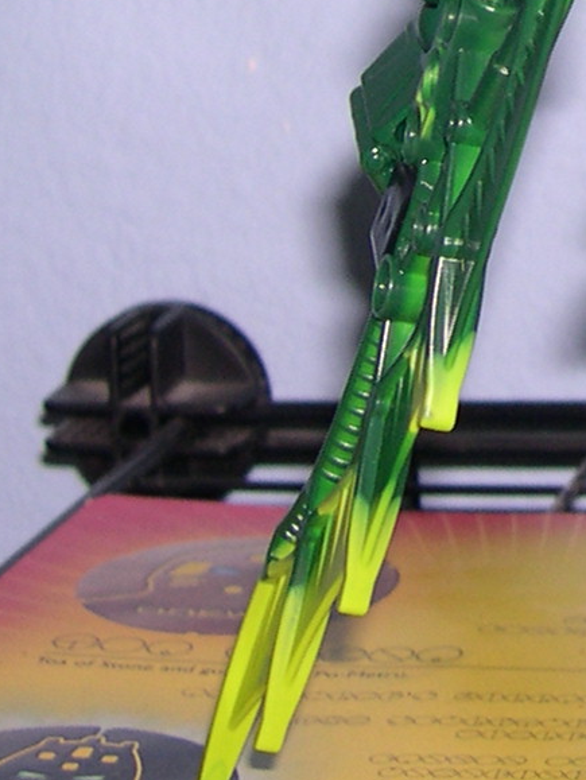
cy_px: -241
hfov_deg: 9.6
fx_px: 3359
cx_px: 935
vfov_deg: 12.8
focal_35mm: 149
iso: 100
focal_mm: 8
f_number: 2.8
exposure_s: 1/60
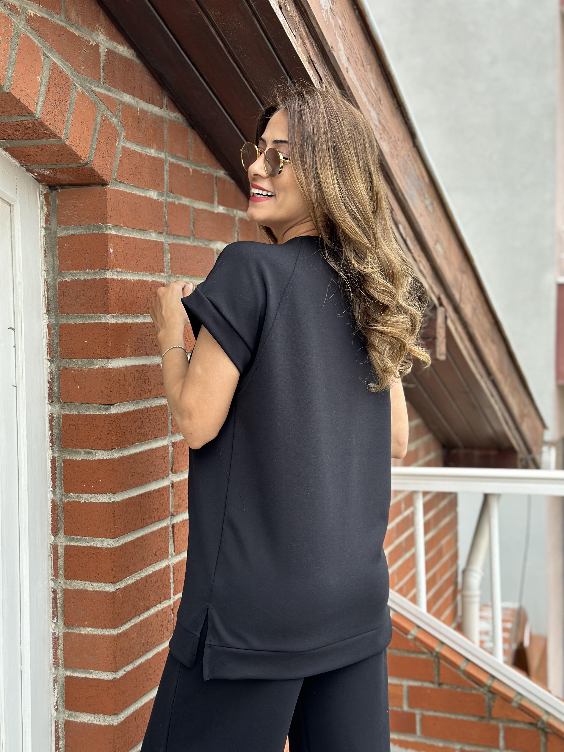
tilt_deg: -3.5
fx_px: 1043
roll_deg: +0.0
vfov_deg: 39.7
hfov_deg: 30.3
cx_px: 282
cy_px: 376
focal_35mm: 48
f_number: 1.78
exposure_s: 1/291
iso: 80
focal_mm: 6.86
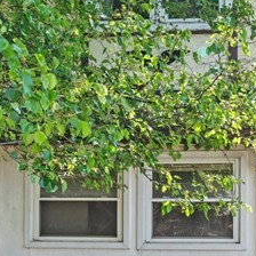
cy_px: 149
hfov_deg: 25.9
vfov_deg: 26.1
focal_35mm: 66
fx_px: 552
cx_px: 177
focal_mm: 16
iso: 250
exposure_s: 1/50
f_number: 9
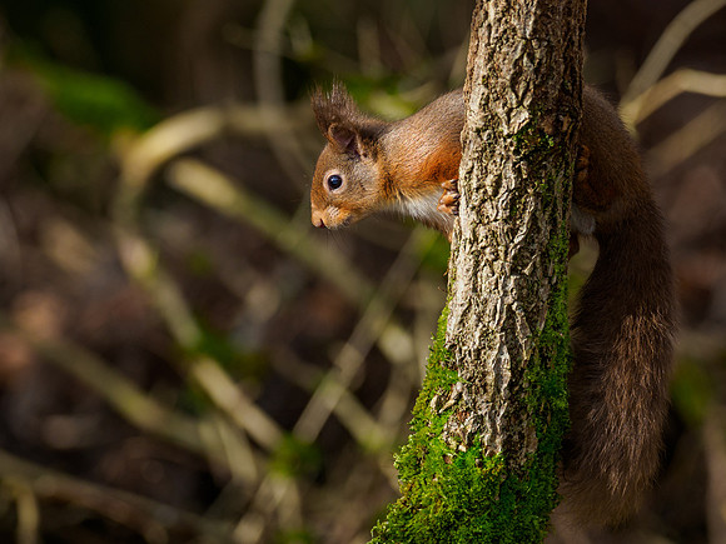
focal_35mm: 809
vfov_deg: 1.8
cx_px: 348
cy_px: 196
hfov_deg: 2.5
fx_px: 16963
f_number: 4.5
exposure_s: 1/640
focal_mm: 300
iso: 320
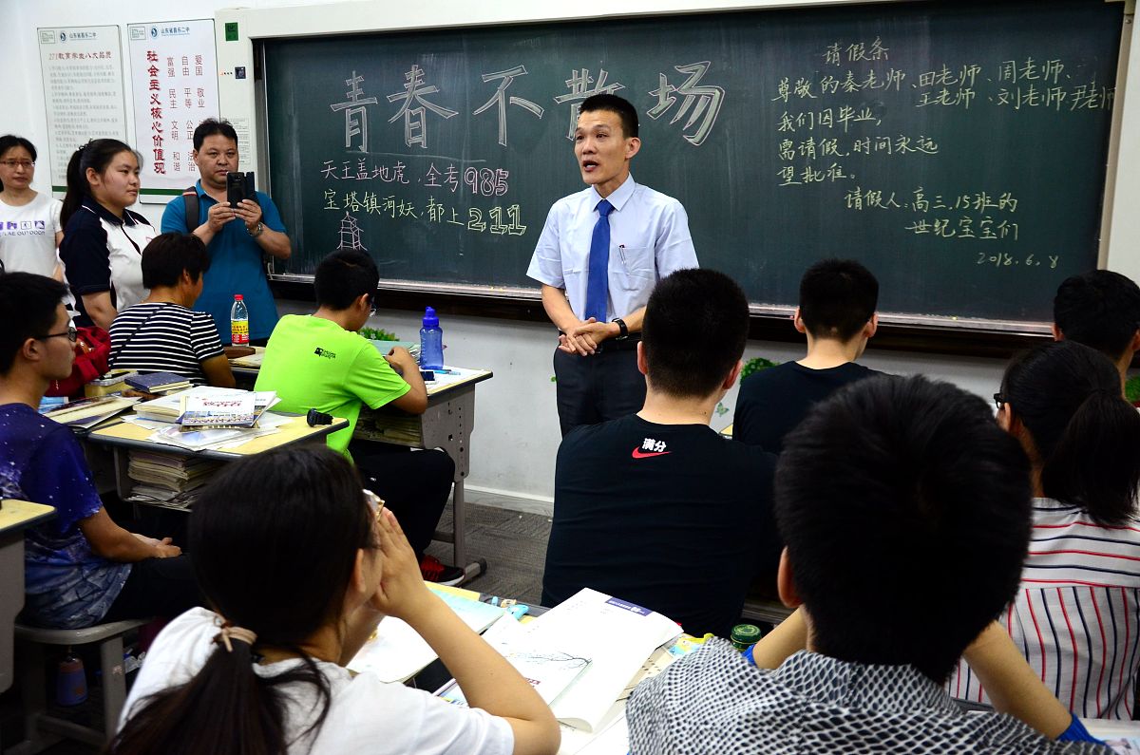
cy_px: 378
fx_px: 1138
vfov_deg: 36.7
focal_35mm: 36
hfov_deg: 53.2
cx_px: 570
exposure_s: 1/40
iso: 800
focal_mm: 24
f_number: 3.8
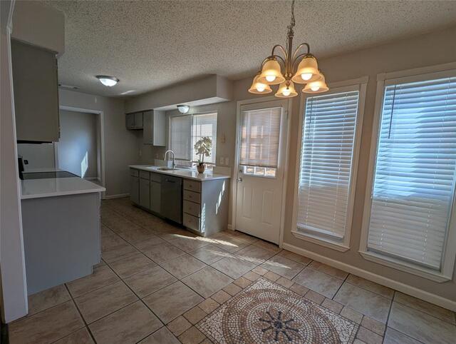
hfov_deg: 94.4
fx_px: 211
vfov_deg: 78.3
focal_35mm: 16
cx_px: 228
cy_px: 172
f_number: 2.2
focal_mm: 2.35
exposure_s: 1/389
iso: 48
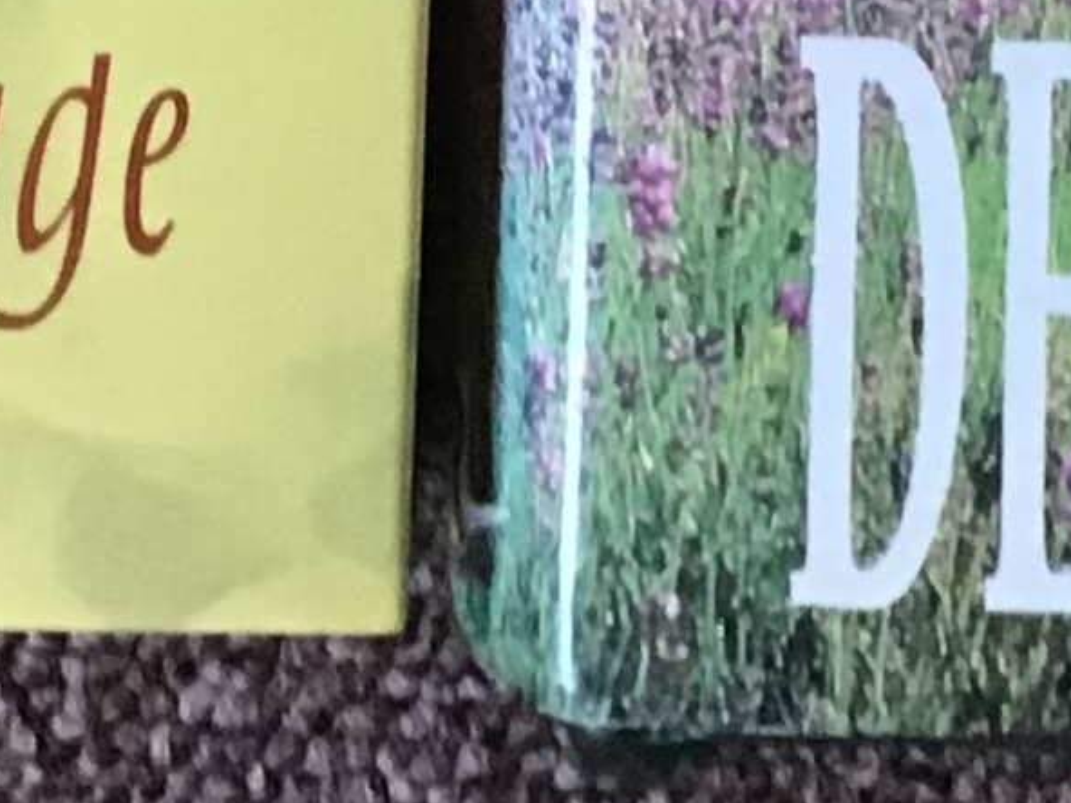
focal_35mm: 171
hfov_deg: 11.6
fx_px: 5291
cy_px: -817
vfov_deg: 8.2
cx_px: 655
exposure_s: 1/33
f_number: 2.4
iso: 160
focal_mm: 3.3
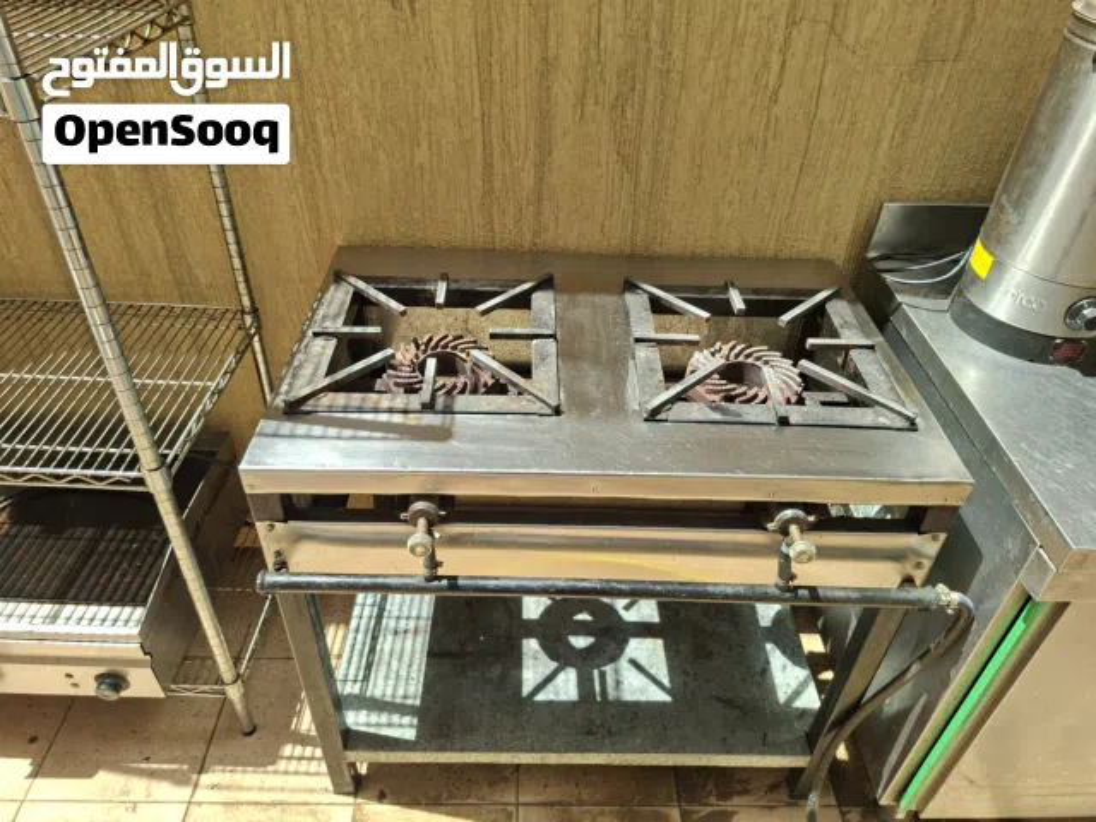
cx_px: 548
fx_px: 728
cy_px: 411
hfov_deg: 73.9
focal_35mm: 23
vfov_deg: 58.9
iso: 50
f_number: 1.8
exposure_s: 1/895
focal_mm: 5.54
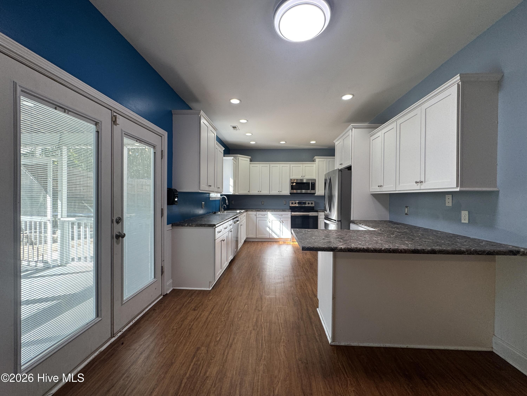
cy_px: 198
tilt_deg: -0.3
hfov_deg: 102.1
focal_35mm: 14
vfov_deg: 85.7
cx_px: 264
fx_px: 213
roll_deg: +0.3
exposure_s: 1/120
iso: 100
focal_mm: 2.22
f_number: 2.2
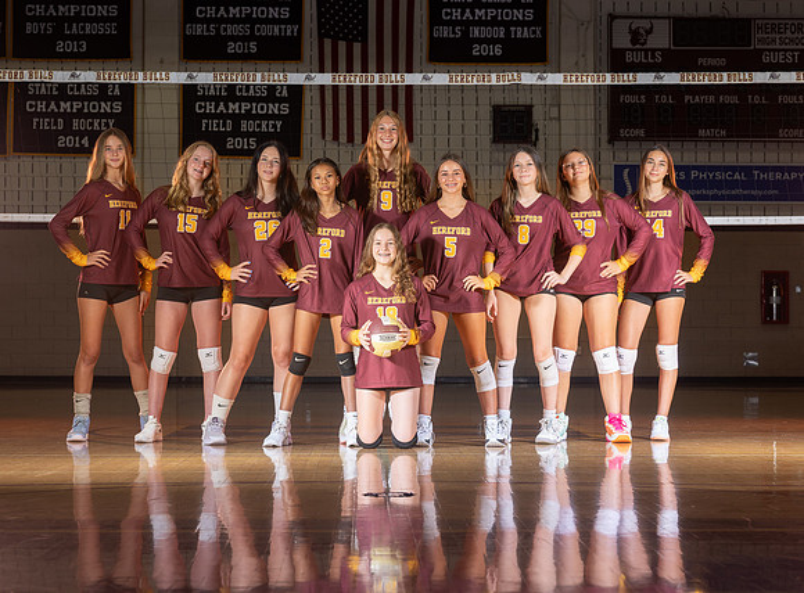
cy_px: 261
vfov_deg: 15.5
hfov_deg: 20.9
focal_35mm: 94
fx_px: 2174
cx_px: 412
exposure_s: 1/160
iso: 100
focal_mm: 77
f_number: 6.3
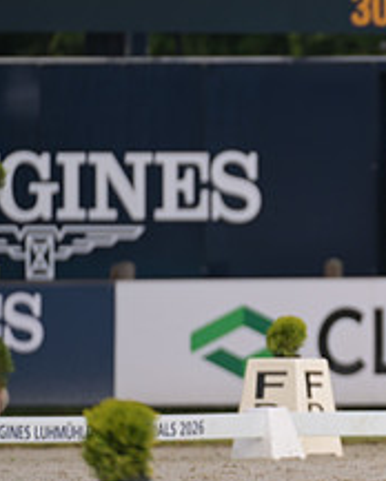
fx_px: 14289
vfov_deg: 1.9
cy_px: 163
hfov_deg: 1.5
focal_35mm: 1002
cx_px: 601
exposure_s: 1/1250
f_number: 5
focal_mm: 400
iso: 200
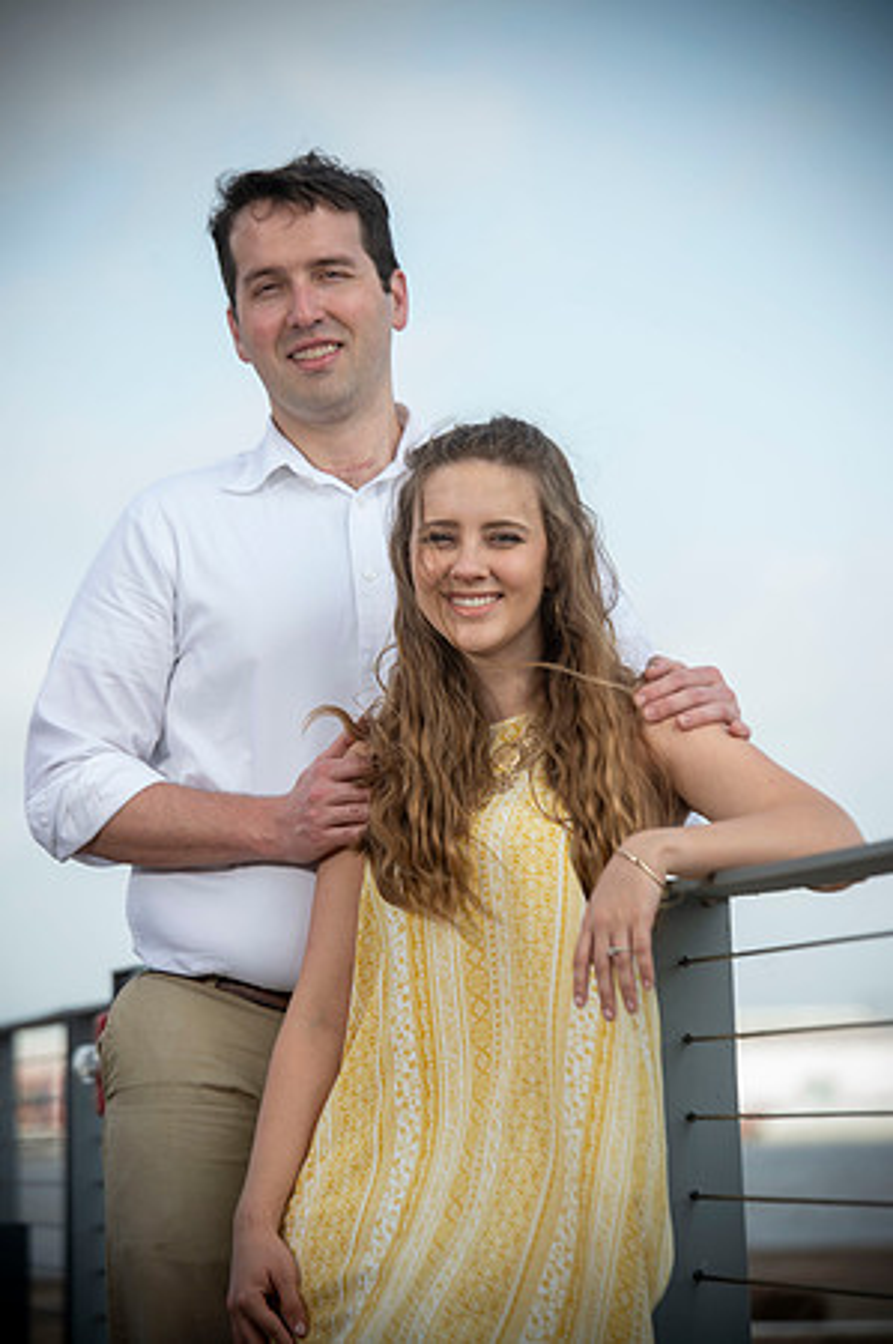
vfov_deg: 12.9
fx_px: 5967
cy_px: 672
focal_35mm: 160
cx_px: 446
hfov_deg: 8.6
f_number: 5.6
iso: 50
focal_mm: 160
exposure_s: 1/200
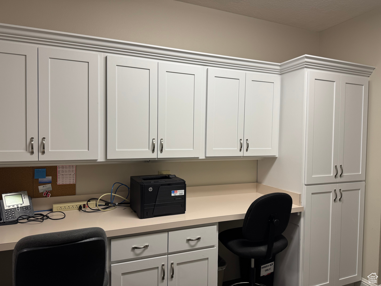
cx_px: 190
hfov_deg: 71.6
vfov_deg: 56.8
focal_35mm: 24
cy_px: 143
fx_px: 264
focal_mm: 6.76
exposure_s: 1/61
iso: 64
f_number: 1.78
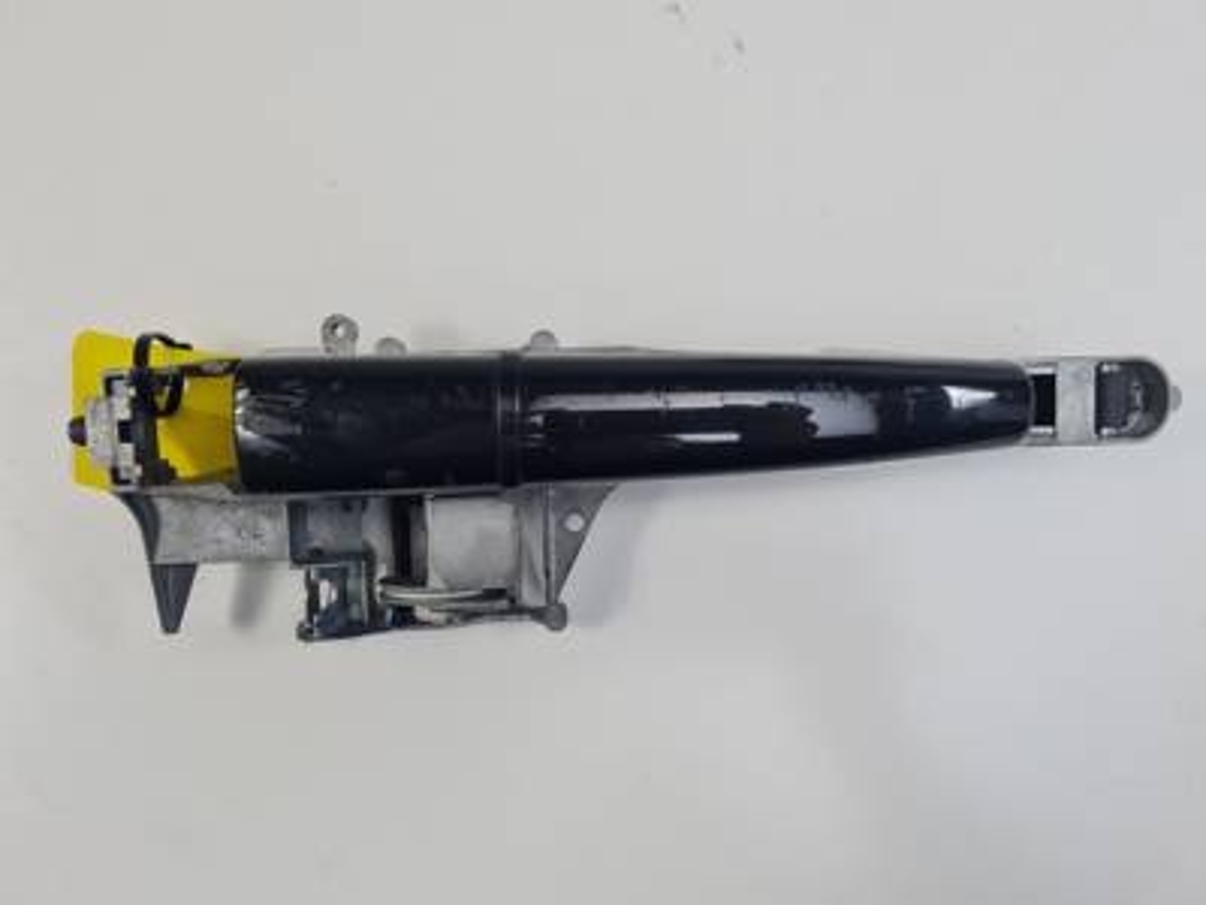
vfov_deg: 53.1
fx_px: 906
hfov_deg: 67.3
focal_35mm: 26
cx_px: 603
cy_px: 452
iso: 50
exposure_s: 1/250
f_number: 1.8
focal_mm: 5.4
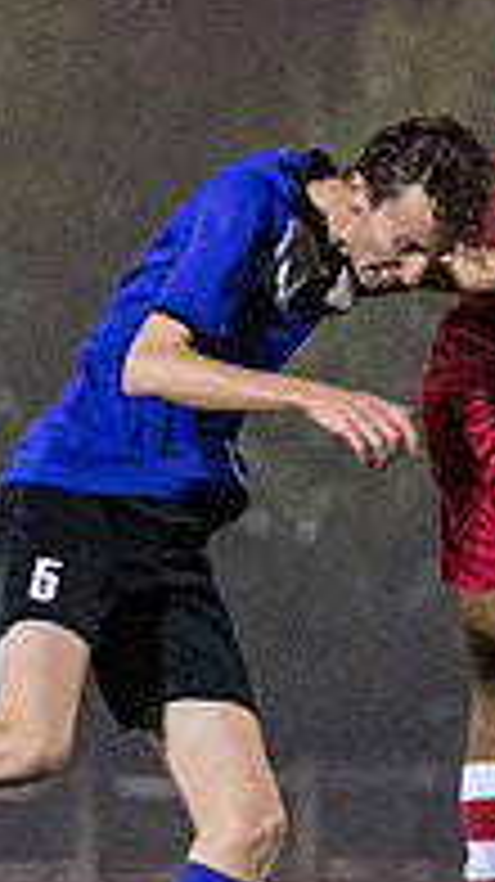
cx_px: 661
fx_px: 12365
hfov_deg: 2.3
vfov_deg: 4.1
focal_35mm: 529
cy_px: 413
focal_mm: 129
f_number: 2.8
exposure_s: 1/1250
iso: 6400
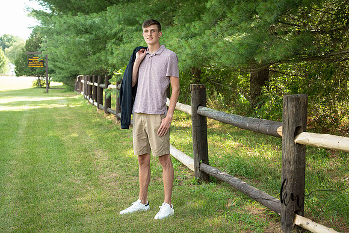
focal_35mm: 70
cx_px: 174
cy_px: 116
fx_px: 679
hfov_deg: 28.8
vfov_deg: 19.5
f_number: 6.3
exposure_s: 1/200
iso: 500
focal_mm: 70
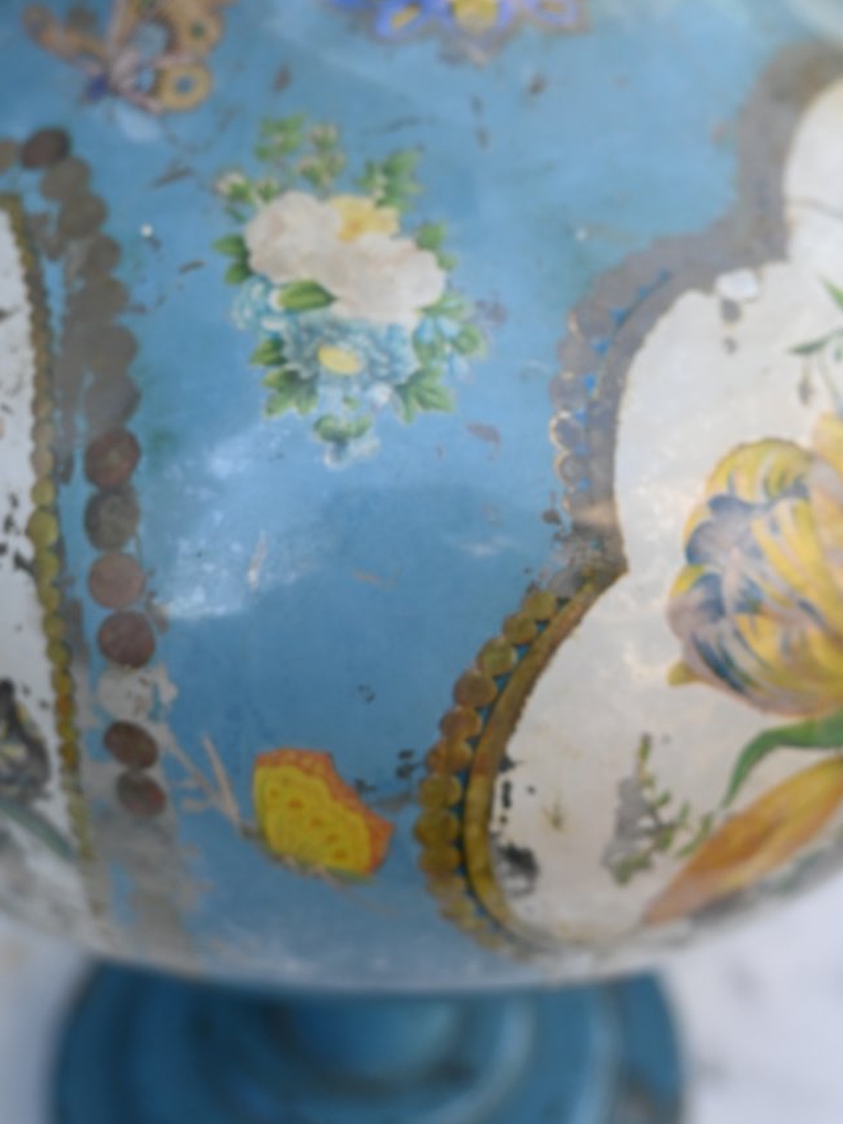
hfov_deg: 26.7
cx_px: 387
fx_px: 1776
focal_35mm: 55
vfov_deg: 35.0
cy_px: 439
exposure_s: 1/250
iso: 200
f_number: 4.5
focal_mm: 27
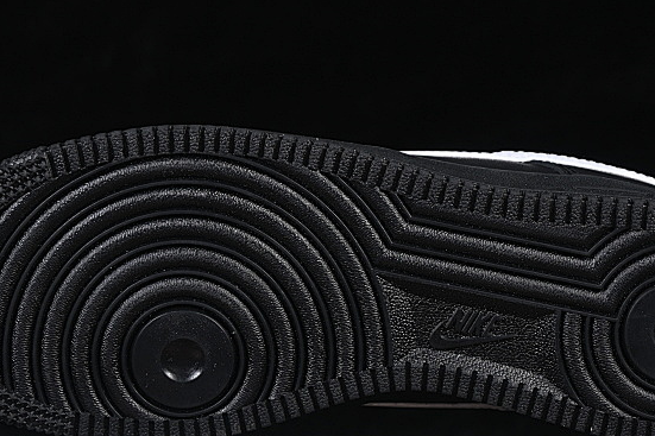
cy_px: 178
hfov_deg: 14.0
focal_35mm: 147
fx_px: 2674
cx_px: 354
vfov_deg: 9.3
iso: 160
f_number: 6.3
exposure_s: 1/60
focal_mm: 50
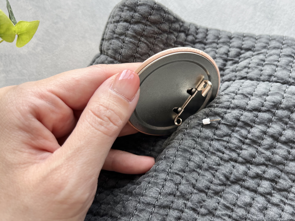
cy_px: 104
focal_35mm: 31
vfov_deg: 45.4
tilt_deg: -69.5
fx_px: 264
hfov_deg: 58.2
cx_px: 165
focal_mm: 5.1
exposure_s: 1/121
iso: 64
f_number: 1.6
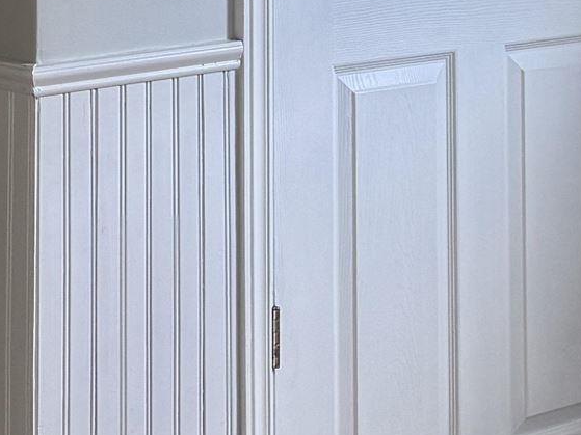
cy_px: -281
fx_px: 2215
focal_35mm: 132
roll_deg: -0.4
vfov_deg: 10.7
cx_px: 295
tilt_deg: +0.9
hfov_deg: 14.9
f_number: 1.78
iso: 125
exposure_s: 1/60
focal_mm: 6.76
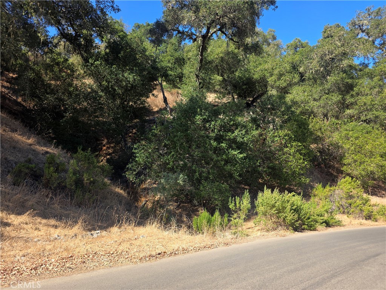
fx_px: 256
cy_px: 145
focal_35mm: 23
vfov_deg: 58.9
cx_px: 193
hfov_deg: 73.9
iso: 80
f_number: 1.7
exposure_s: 1/1542
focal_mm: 6.3
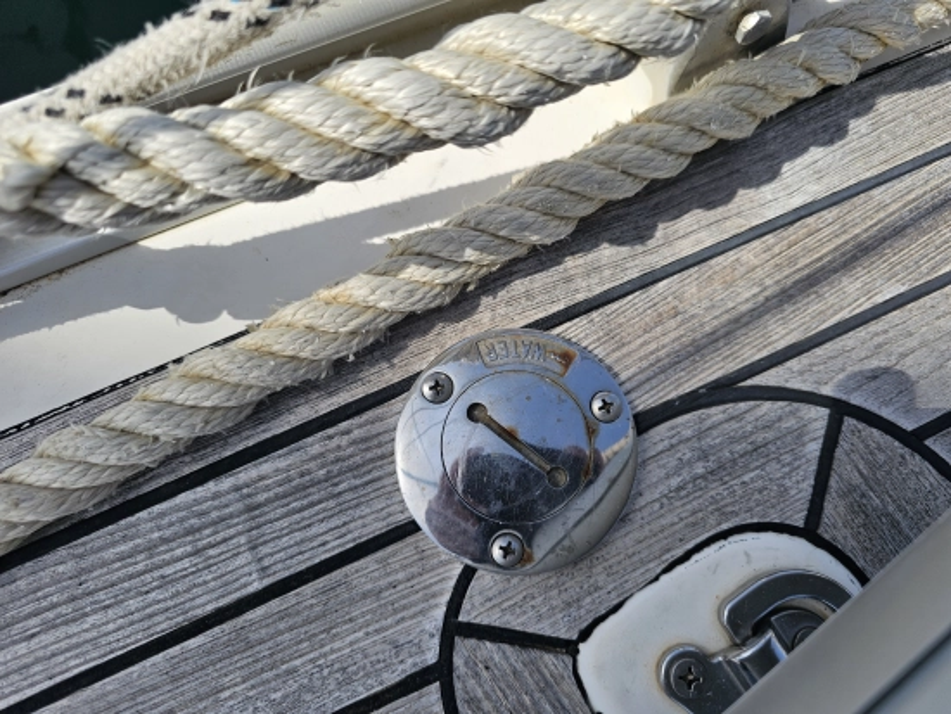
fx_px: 632
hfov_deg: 73.9
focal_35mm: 23
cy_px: 357
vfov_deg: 58.9
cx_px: 476
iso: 10
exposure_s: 1/947
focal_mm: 6.3
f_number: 1.7
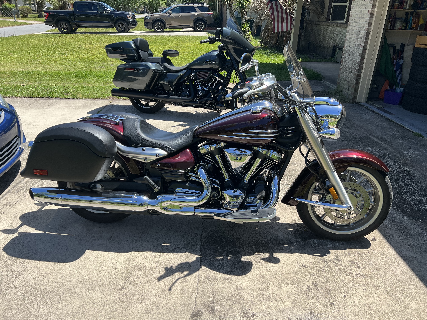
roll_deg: -2.6
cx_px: 214
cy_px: 160
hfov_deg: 67.3
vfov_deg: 53.1
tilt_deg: -26.9
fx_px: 321
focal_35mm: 26
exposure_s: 1/2208
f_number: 1.5
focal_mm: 5.7
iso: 50
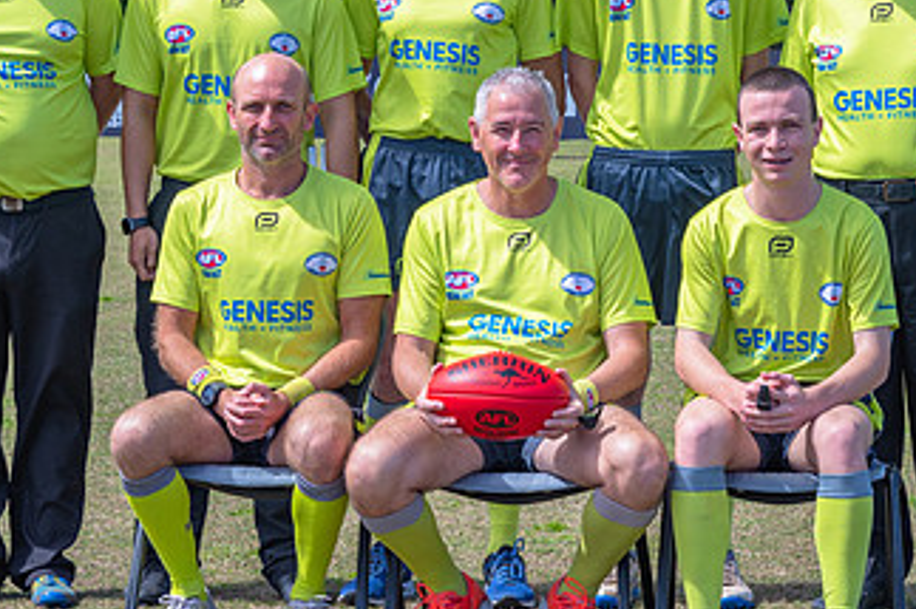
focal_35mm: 159
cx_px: 542
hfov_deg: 12.9
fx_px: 4043
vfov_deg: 8.6
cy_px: 224
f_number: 8
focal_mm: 58
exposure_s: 1/200
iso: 100
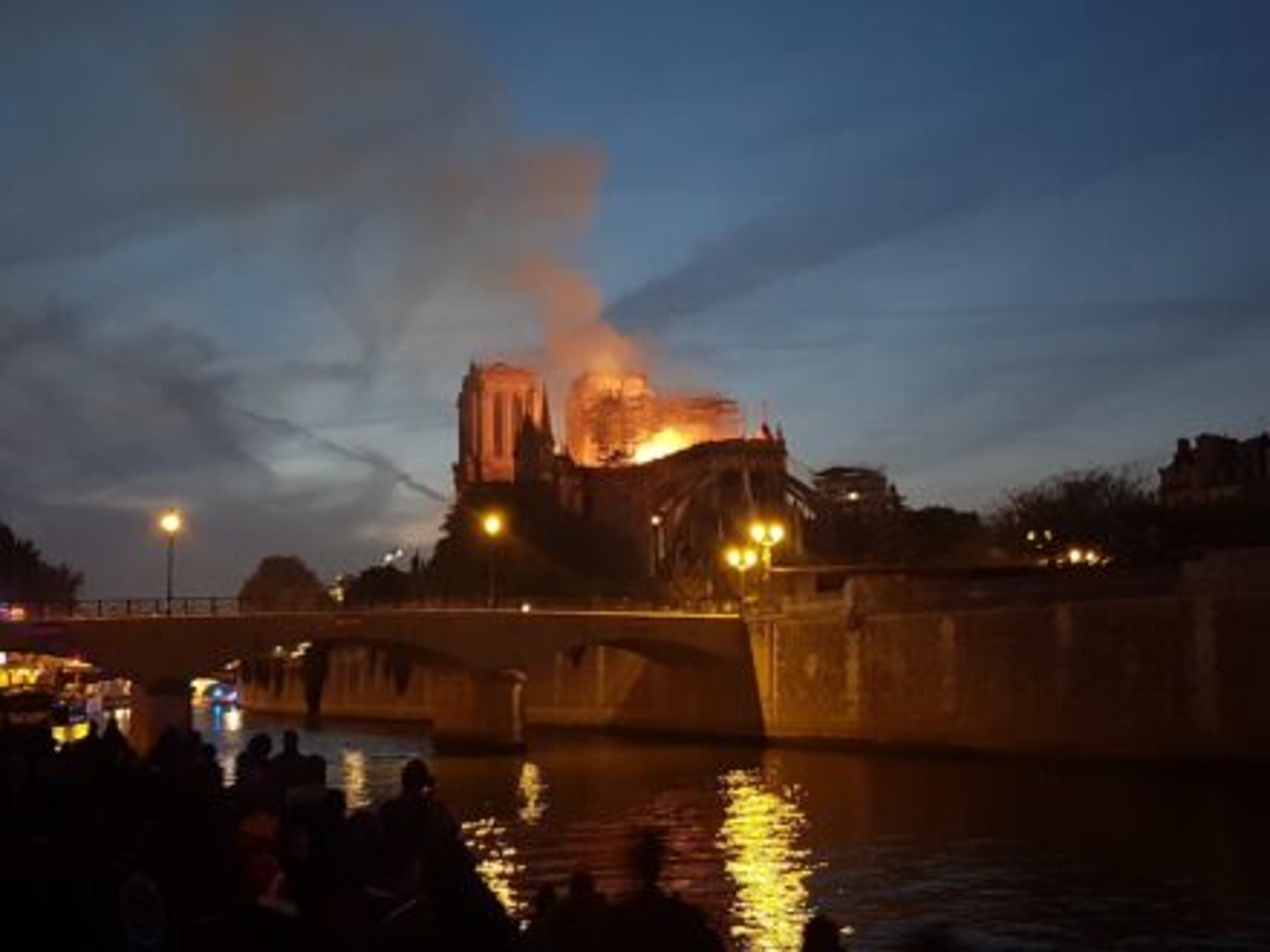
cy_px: 476
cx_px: 635
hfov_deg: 67.3
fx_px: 954
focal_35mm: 26
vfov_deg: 53.1
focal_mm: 4.2
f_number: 1.7
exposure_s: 1/4
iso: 200
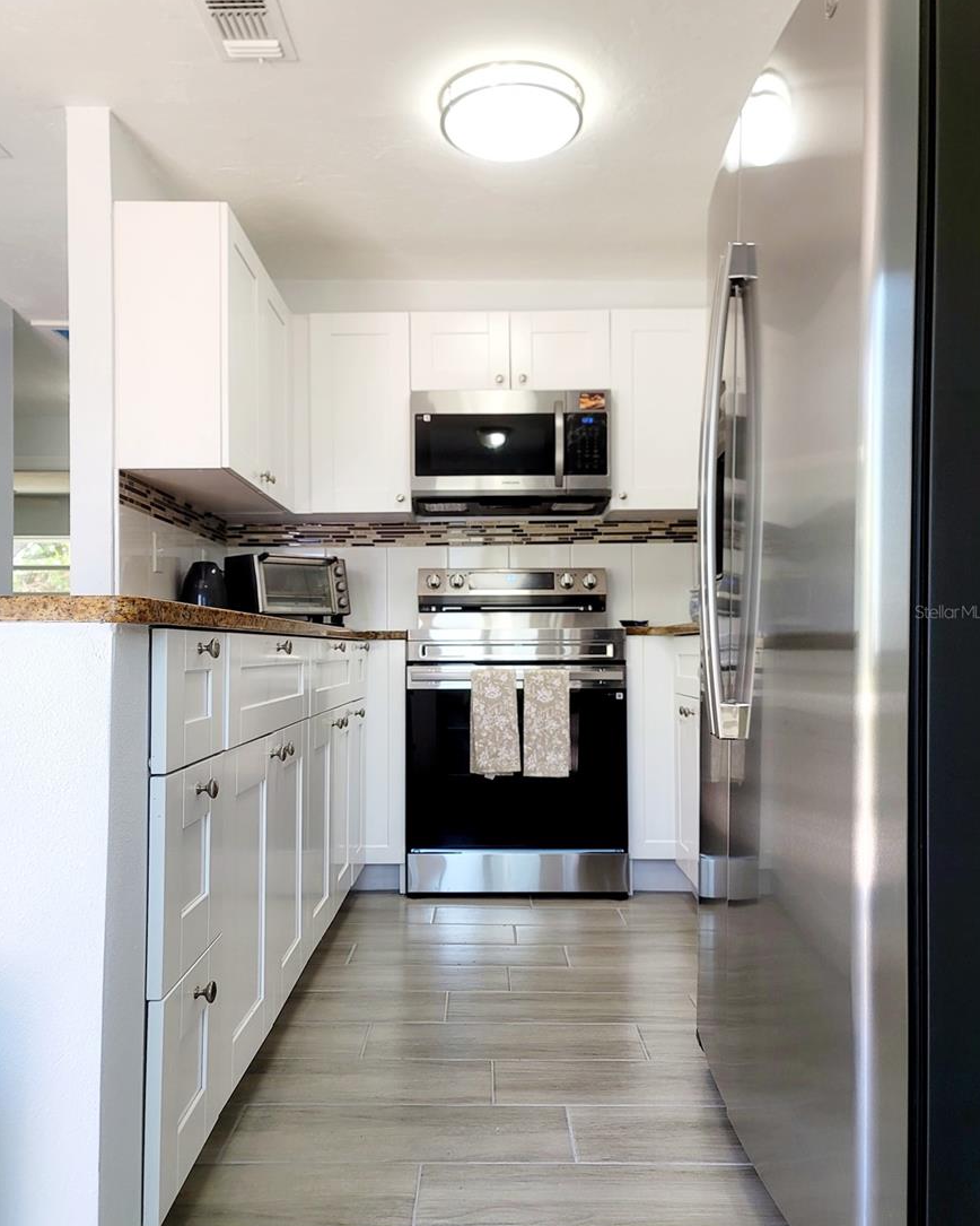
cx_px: 487
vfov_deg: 64.1
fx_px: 979
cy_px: 611
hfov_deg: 53.2
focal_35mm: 27
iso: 80
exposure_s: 1/120
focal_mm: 7
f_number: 1.8
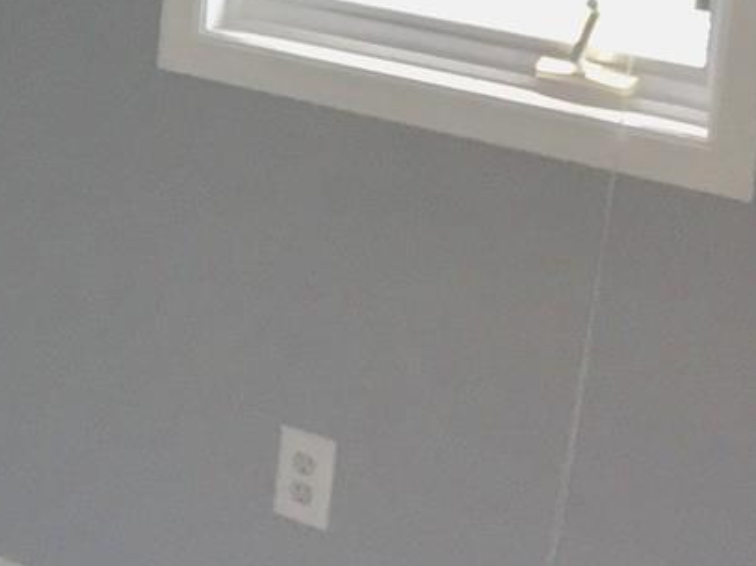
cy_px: -174
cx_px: -292
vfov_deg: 12.6
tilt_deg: -7.6
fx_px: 2489
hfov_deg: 16.1
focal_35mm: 114
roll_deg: -3.9
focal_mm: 4.15
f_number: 2.2
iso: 100
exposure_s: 1/30
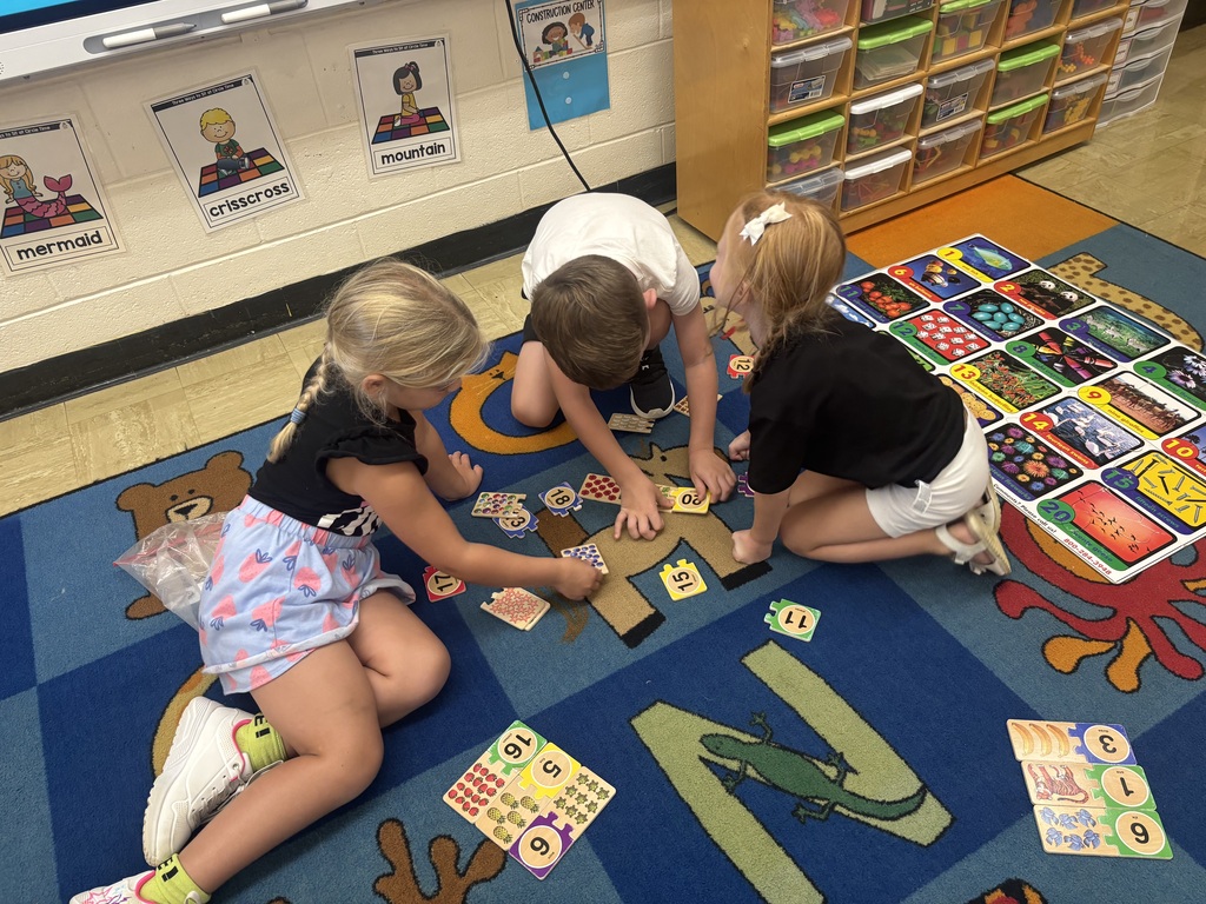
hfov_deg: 67.3
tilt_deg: -41.2
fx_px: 906
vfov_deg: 53.1
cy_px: 452
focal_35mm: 26
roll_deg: +4.3
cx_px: 603
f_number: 1.6
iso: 160
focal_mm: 5.96
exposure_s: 1/60
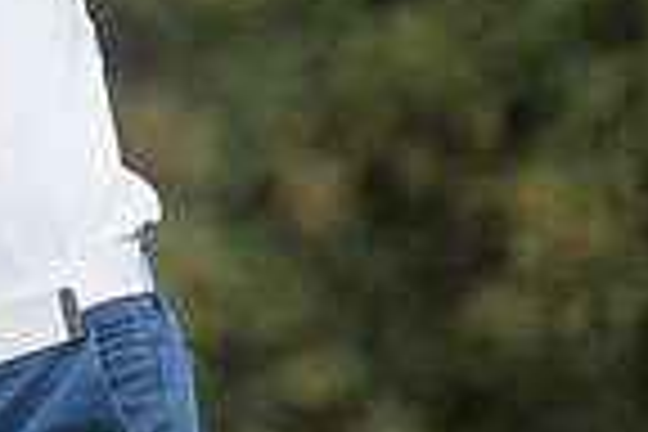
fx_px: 21778
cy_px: -97
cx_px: -554
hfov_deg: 1.7
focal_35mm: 1210
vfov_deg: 1.1
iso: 400
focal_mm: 300
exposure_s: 1/3200
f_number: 4.5
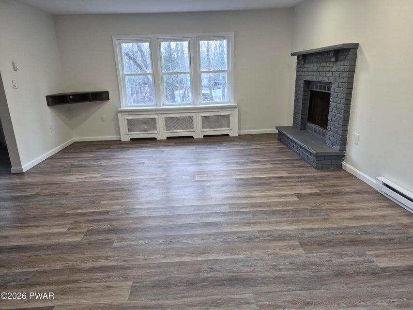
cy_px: 155
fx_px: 274
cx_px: 206
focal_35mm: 23
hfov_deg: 73.9
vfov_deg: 58.9
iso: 250
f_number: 1.8
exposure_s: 1/120
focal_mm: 5.4
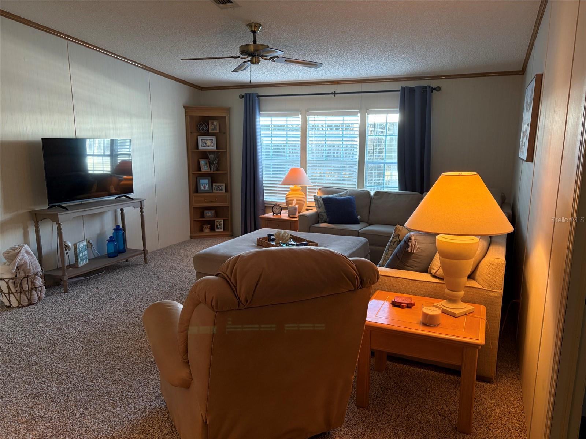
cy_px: 220
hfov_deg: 67.3
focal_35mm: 26
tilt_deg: -9.1
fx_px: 440
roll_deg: +0.2
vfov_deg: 53.1
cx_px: 293
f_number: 1.6
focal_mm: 5.96
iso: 125
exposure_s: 1/60
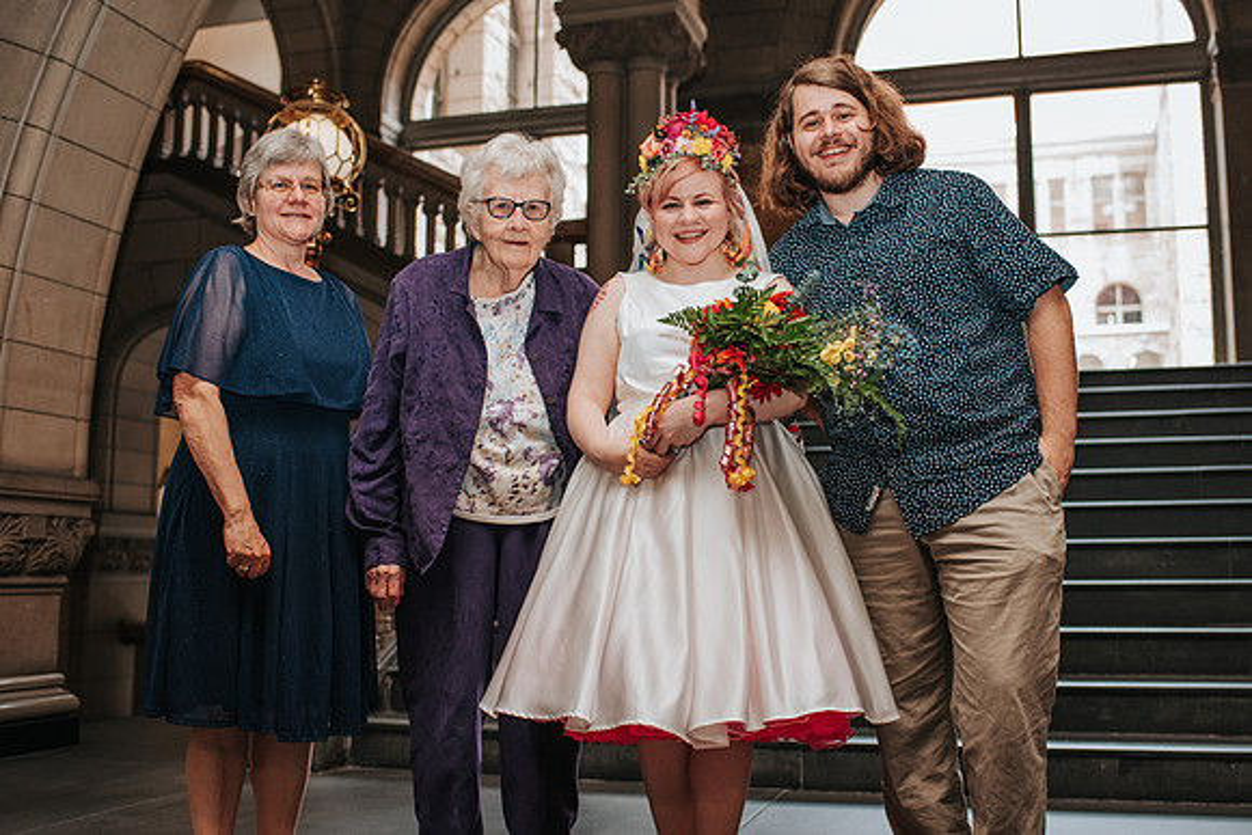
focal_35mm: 38
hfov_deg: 50.6
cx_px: 675
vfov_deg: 35.1
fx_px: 1322
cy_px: 424
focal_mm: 35
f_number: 3.2
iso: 1000
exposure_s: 1/200
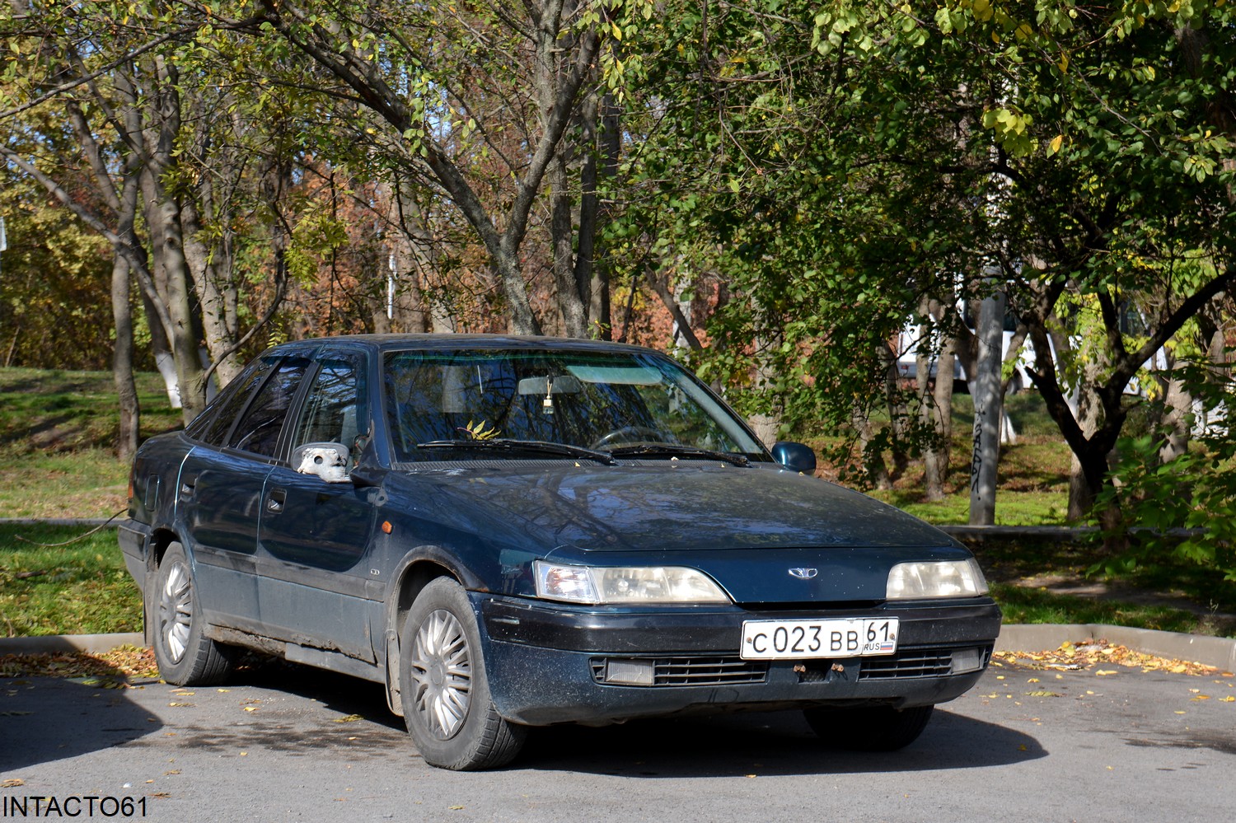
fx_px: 2677
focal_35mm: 78
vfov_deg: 17.5
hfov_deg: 26.0
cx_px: 618
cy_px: 412
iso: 200
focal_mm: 52
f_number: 8
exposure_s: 1/250
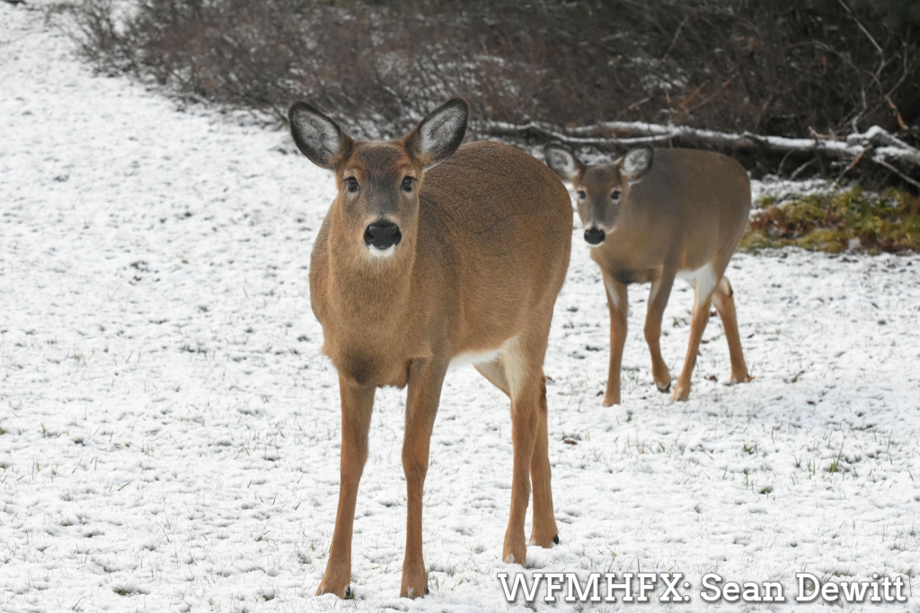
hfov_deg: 14.9
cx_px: 460
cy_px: 306
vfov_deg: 9.9
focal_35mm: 138
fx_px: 3525
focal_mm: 92
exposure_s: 1/1250
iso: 2500
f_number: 8
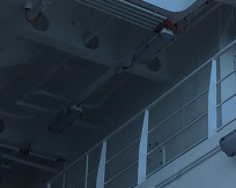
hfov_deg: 14.6
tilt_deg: +35.5
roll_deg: +0.1
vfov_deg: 11.8
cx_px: 203
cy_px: 62
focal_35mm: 131
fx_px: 915
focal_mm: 4.15
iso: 32
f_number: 2.2
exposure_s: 1/1364
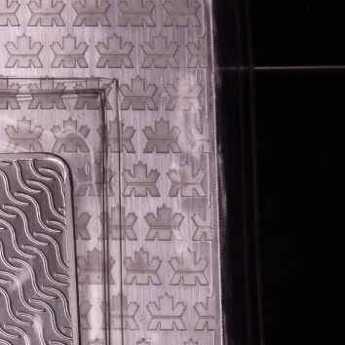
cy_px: 289
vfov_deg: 10.6
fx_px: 1861
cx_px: -82
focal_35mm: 165
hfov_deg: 10.4
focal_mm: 11.9
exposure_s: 1/80
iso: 200
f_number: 4.4
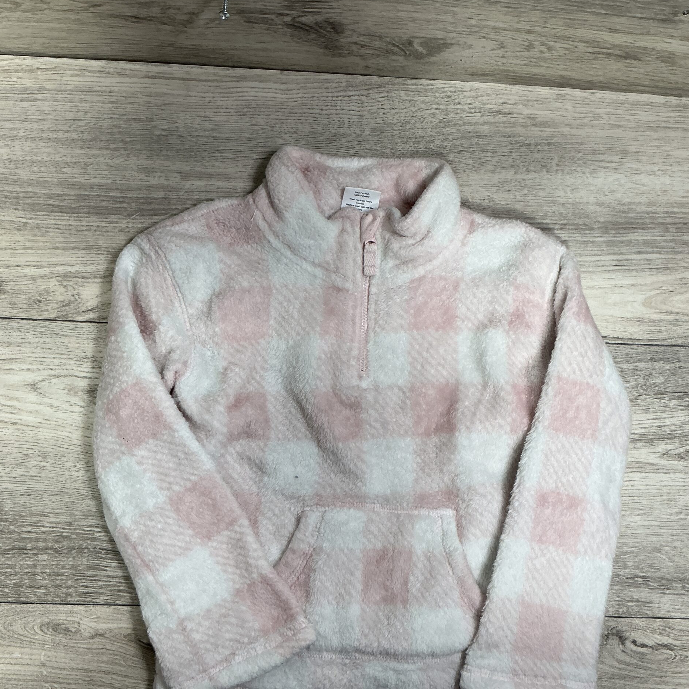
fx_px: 788
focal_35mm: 35
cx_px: 351
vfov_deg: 47.0
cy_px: 413
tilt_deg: -83.6
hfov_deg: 47.2
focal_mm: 3
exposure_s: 1/60
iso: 40
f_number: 1.8
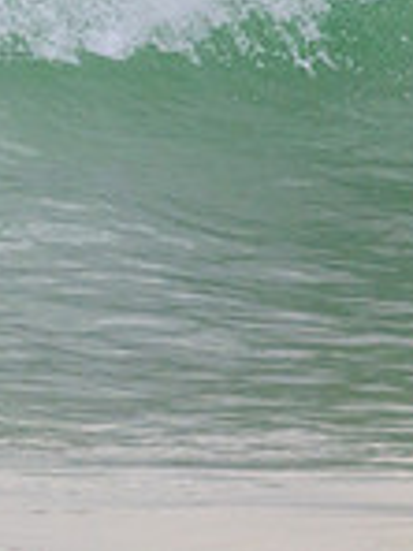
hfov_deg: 0.5
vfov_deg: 0.7
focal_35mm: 3019
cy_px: -162
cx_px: -536
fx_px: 48026
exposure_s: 1/2000
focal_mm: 800
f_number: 11
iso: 1100
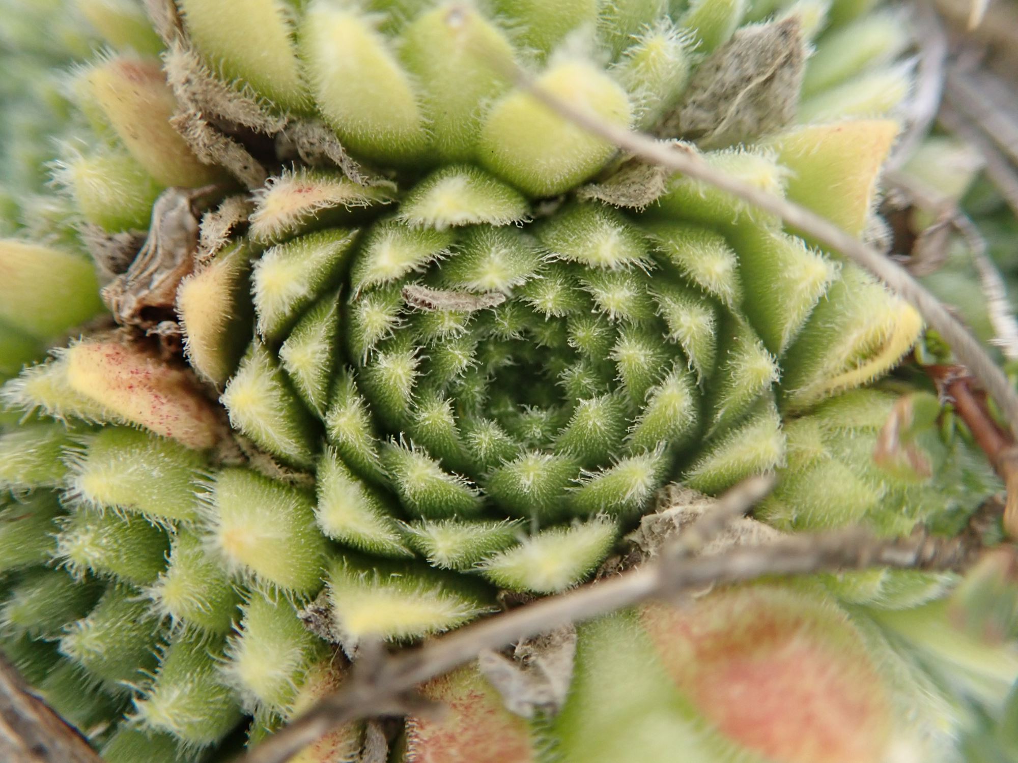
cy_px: 382
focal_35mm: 30
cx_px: 509
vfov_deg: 46.8
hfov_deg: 60.0
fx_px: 882
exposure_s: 1/125
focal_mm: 5.5
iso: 500
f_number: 2.3
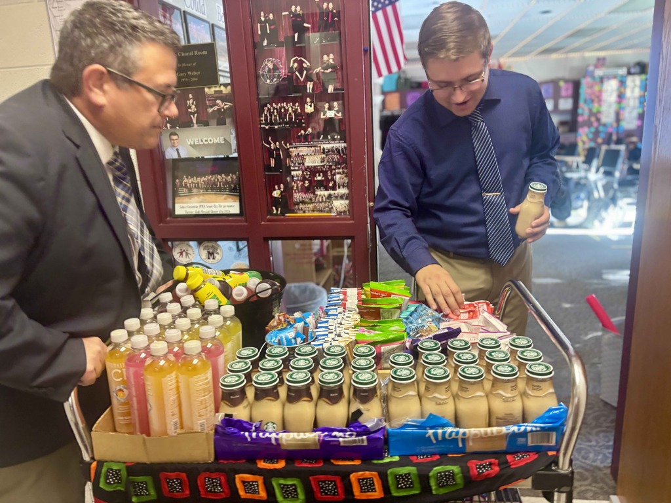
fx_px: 504
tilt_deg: -15.4
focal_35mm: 26
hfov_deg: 67.3
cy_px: 252
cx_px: 336
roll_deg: +2.4
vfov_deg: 53.1
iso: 250
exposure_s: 1/53
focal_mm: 5.96
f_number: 1.6
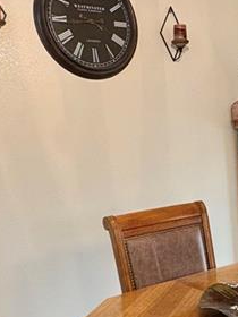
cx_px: 215
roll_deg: +5.9
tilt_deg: -7.5
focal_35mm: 54
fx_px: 495
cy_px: 203
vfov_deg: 35.3
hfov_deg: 26.1
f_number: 2.2
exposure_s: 1/60
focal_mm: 2.22
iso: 250
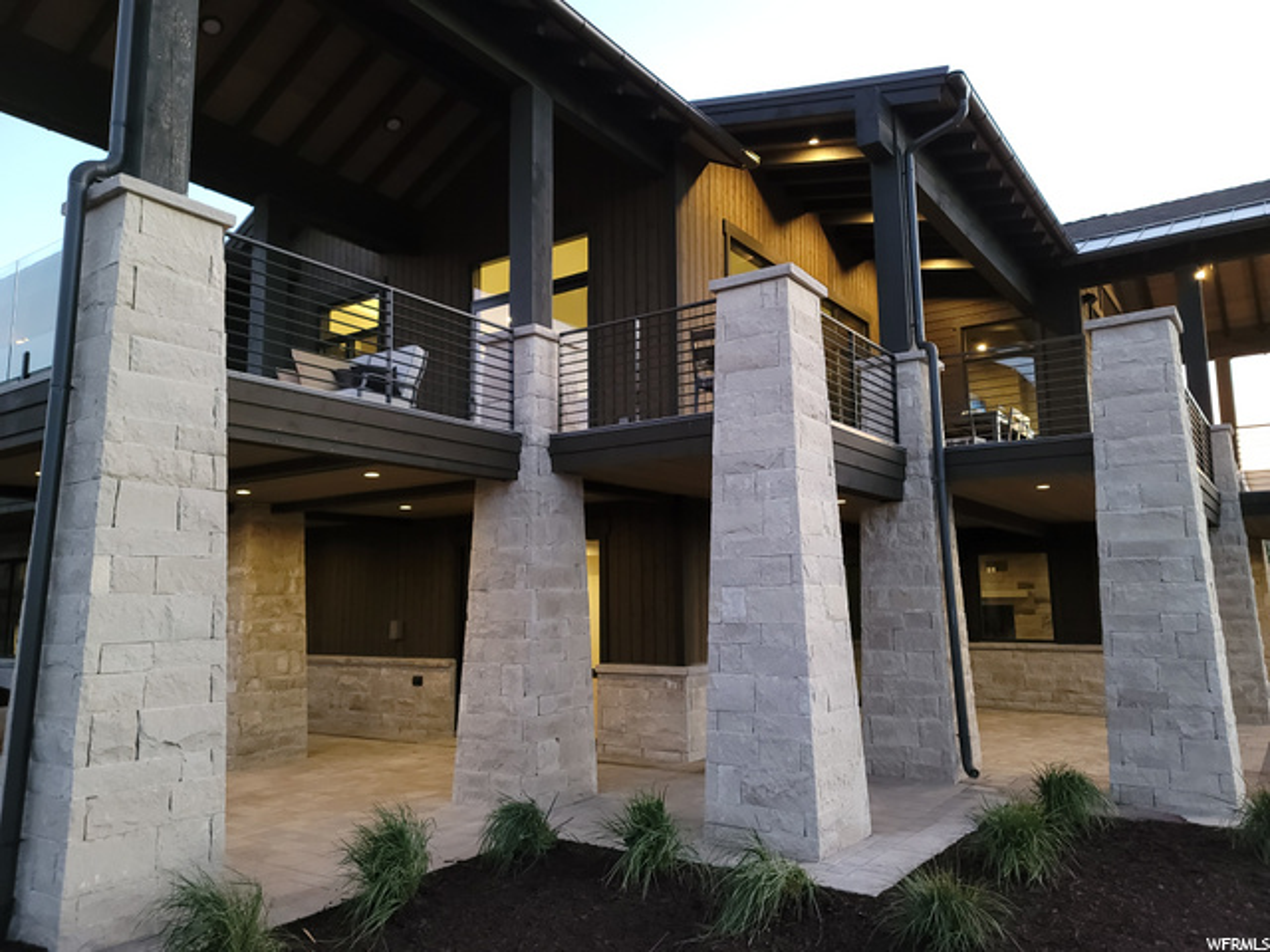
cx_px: 635
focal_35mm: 25
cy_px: 476
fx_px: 917
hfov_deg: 69.4
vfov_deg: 54.9
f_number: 1.8
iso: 320
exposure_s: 1/40
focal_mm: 7
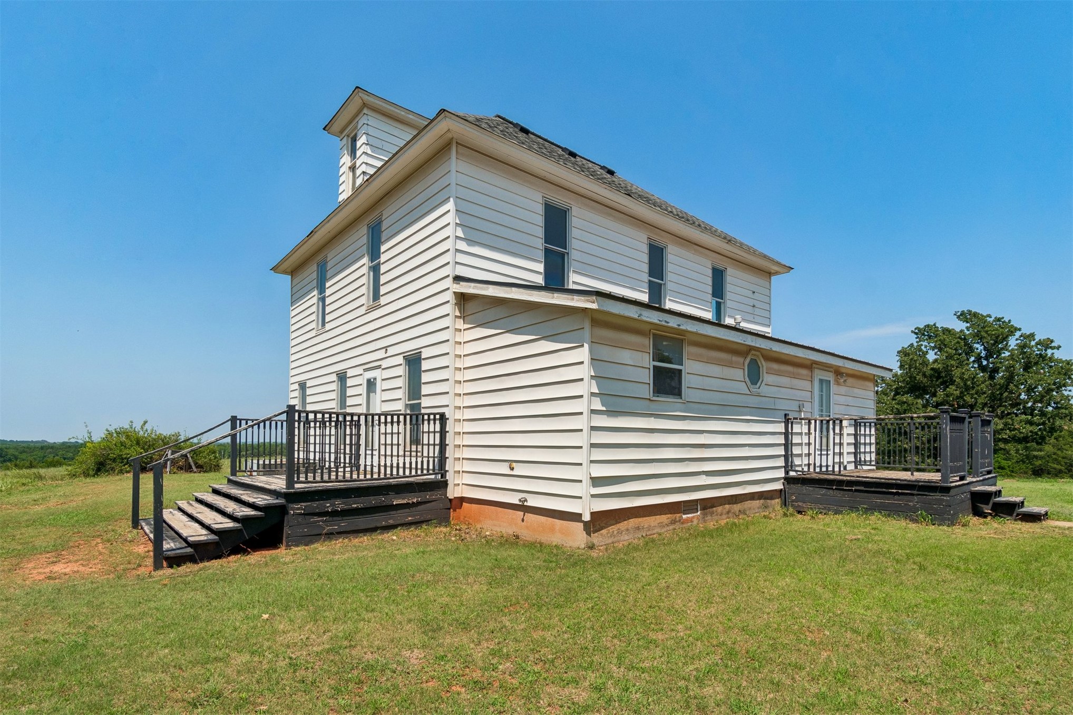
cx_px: 536
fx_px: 492
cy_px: 358
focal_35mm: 16
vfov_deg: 72.0
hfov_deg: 95.0
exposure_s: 1/640
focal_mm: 11
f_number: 9
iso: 100
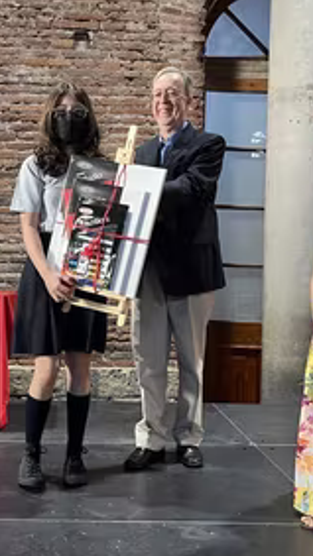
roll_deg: -2.5
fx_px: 591
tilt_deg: -1.9
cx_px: 89
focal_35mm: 40
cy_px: 287
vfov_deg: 50.5
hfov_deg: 29.3
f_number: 1.6
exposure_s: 1/60
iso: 200
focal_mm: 5.1
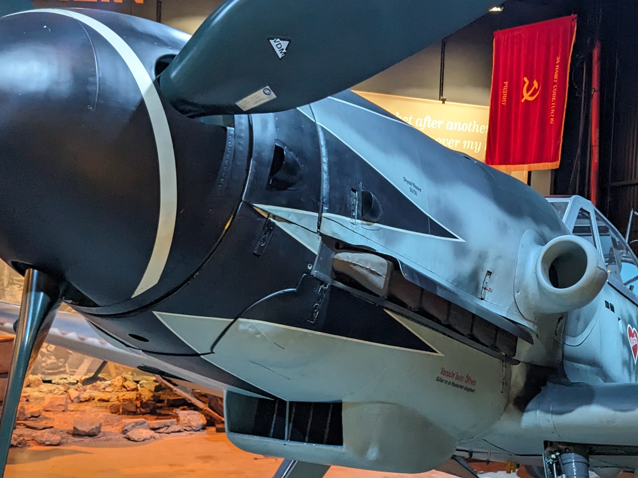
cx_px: 440
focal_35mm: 51
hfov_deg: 37.0
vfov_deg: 28.3
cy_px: 334
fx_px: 940
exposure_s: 1/60
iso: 363
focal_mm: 4.38
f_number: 1.73
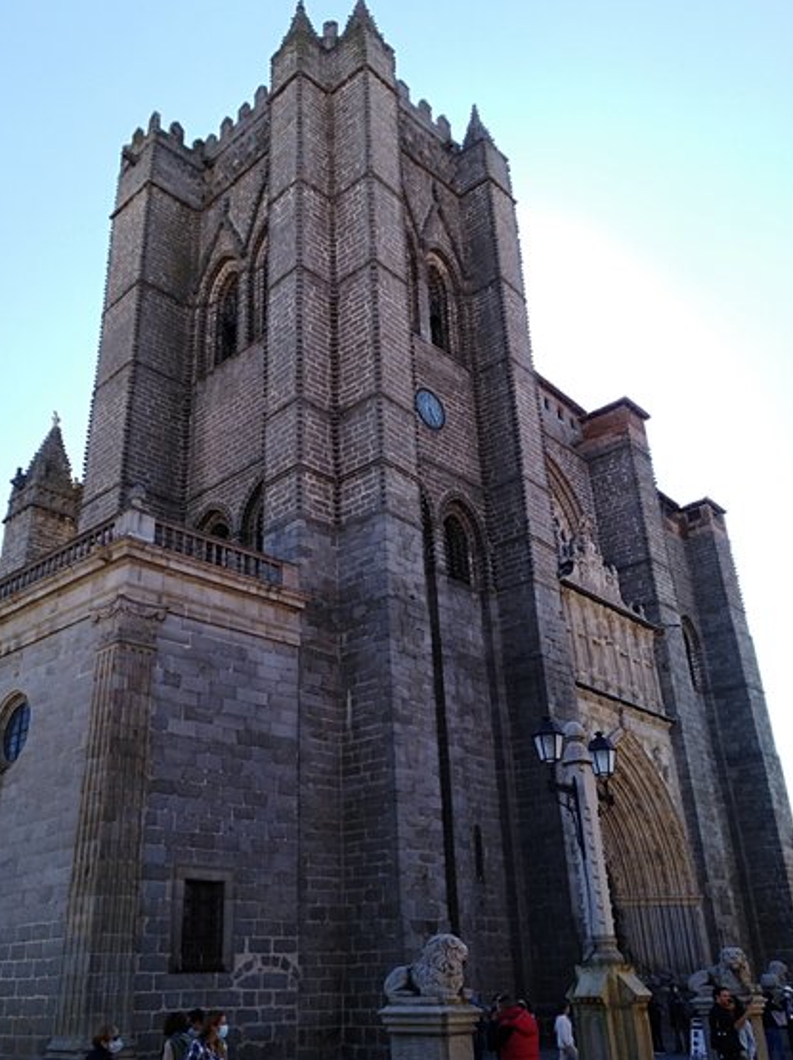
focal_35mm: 30
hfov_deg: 46.6
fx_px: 918
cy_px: 546
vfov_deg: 60.0
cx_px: 347
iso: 100
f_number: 2.2
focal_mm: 3.83
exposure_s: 1/545
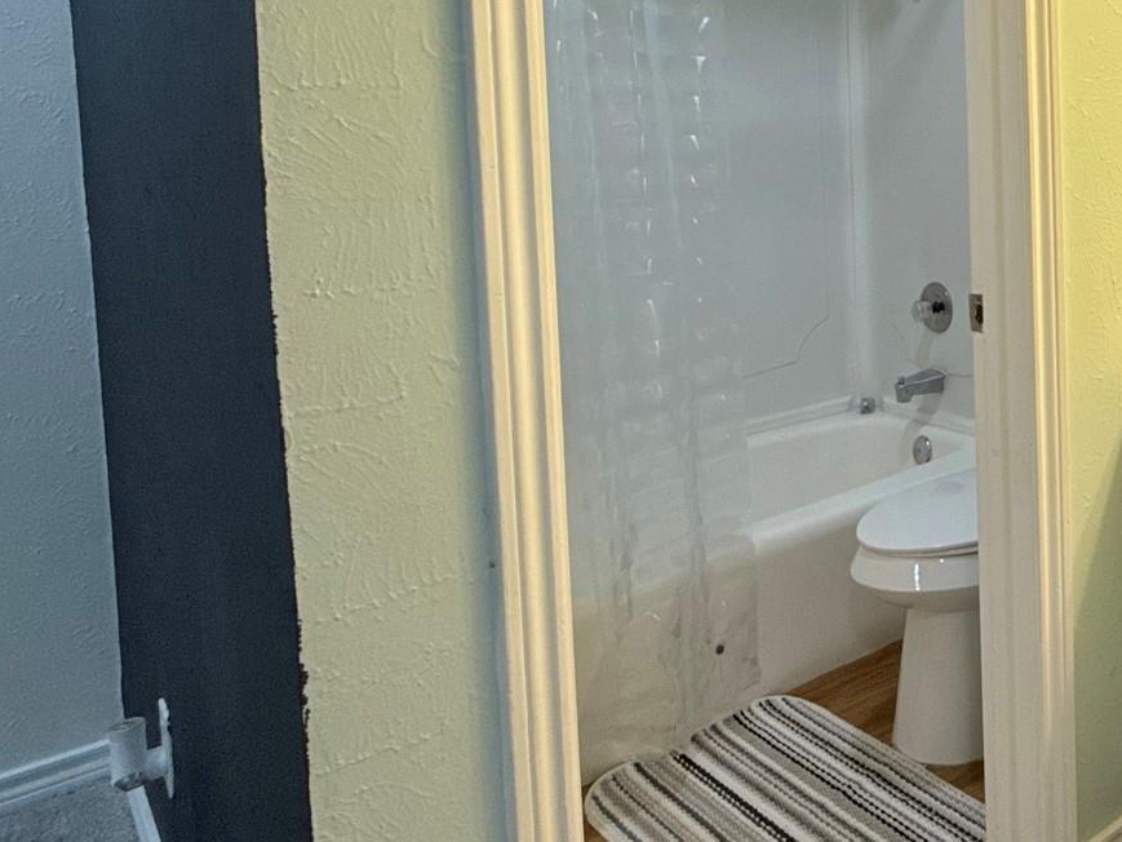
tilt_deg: -3.7
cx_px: 1197
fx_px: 1070
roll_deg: +0.8
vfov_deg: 41.3
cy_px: 183
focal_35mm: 33
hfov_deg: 44.2
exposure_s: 1/120
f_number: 2.2
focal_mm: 2.22
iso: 80
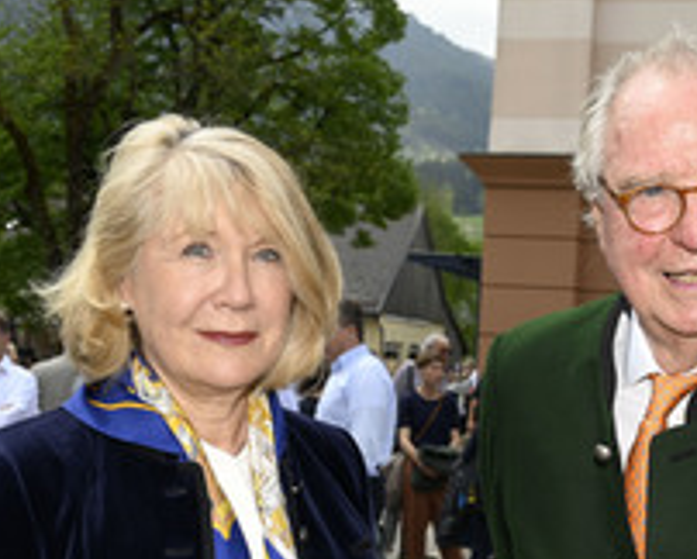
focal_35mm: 70
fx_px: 1446
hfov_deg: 26.9
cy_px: 514
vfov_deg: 21.3
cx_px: 474
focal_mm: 33.5
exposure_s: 1/160
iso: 125
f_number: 8
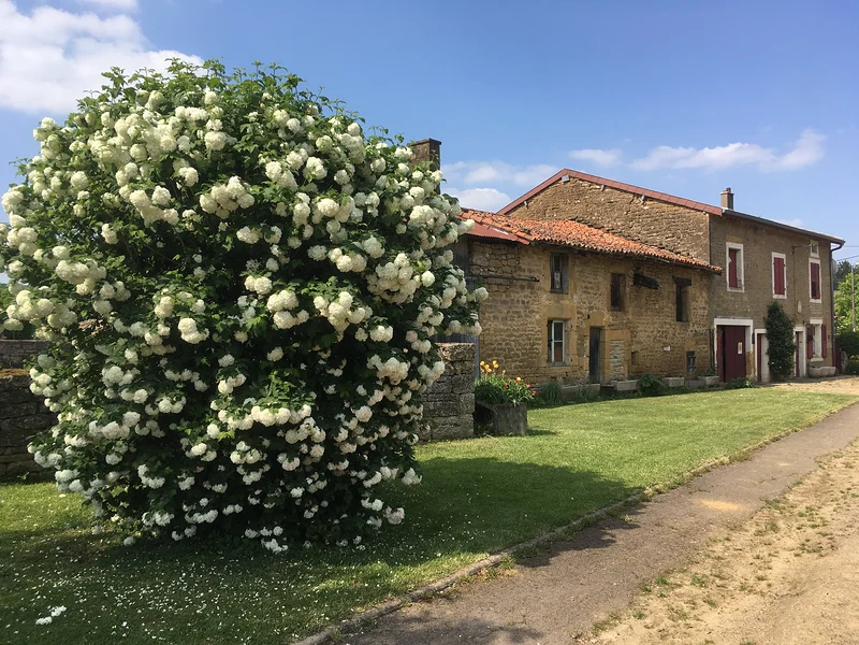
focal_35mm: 29
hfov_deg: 61.7
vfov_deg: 48.2
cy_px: 322
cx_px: 430
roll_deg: +0.9
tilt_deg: +2.0
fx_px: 720
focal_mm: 4.15
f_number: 2.2
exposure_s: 1/1115
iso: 25
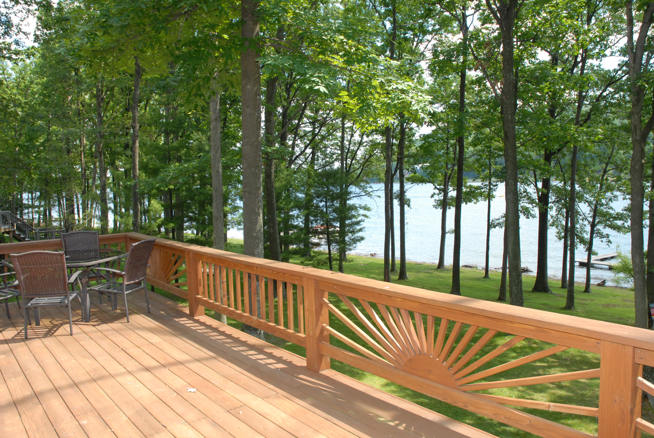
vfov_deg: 48.0
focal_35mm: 27
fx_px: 491
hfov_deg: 67.3
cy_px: 219
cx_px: 327
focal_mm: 18
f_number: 7.1
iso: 400
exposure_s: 1/180
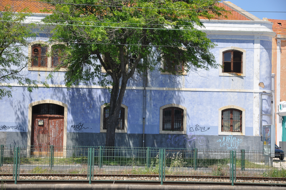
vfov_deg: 16.5
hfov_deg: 24.6
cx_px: 143
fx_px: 655
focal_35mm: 82
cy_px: 95
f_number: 5.3
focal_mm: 55
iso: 200
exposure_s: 1/500
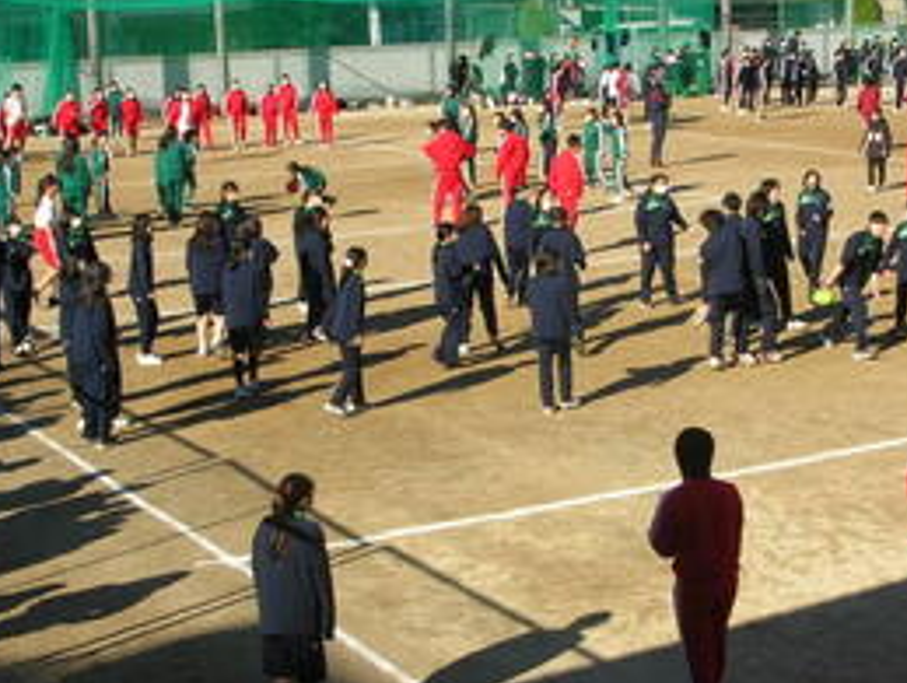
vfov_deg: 19.9
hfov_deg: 26.2
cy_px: 347
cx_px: 599
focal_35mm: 74
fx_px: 1942
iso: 50
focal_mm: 8
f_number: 6.4
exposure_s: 1/177
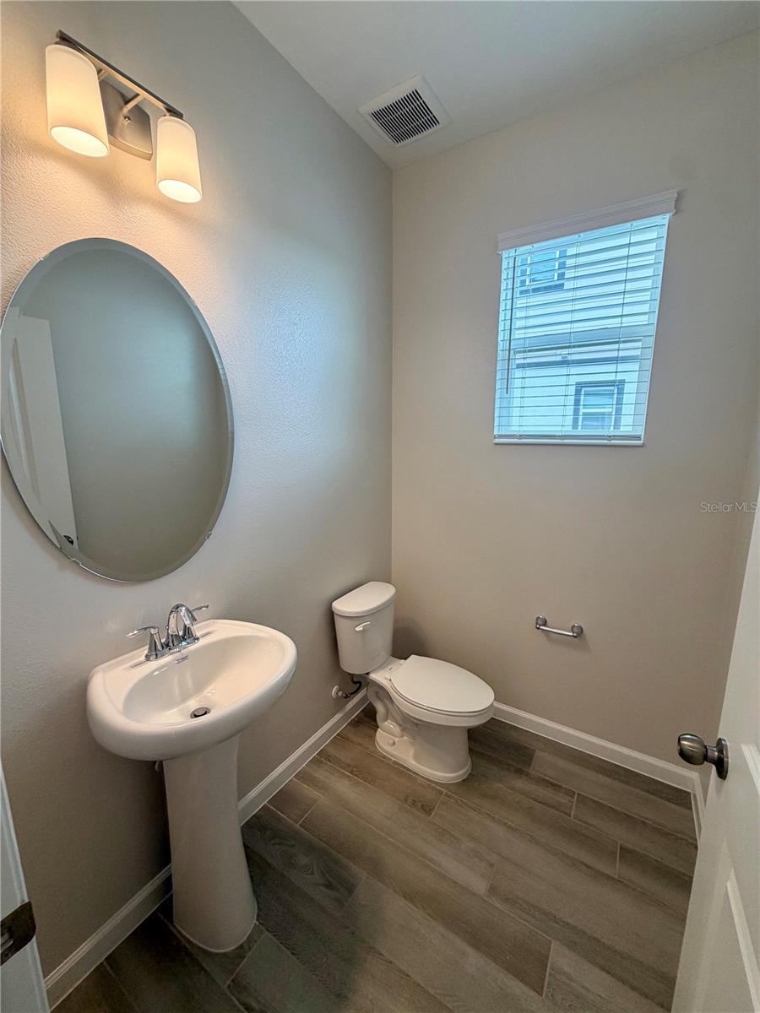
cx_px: 380
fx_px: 410
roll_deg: -0.9
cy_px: 506
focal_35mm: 14
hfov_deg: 85.7
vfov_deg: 102.1
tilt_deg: -10.3
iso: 125
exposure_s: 1/120
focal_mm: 2.22
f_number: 2.2
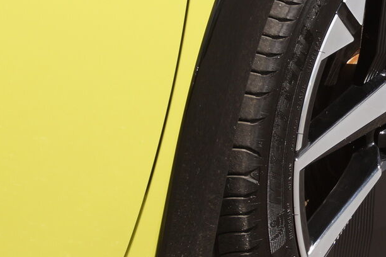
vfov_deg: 4.9
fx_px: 3022
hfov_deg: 7.3
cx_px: 390
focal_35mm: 282
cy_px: 94
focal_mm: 60
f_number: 8
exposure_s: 1/250
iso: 100
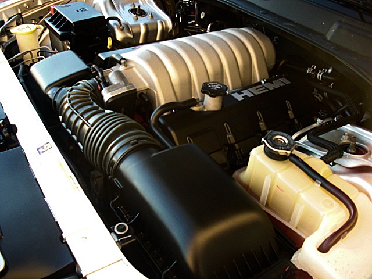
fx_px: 387
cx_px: 186
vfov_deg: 39.7
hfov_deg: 51.4
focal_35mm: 36
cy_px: 140
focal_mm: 6.3
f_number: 2.8
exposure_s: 1/100
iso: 200
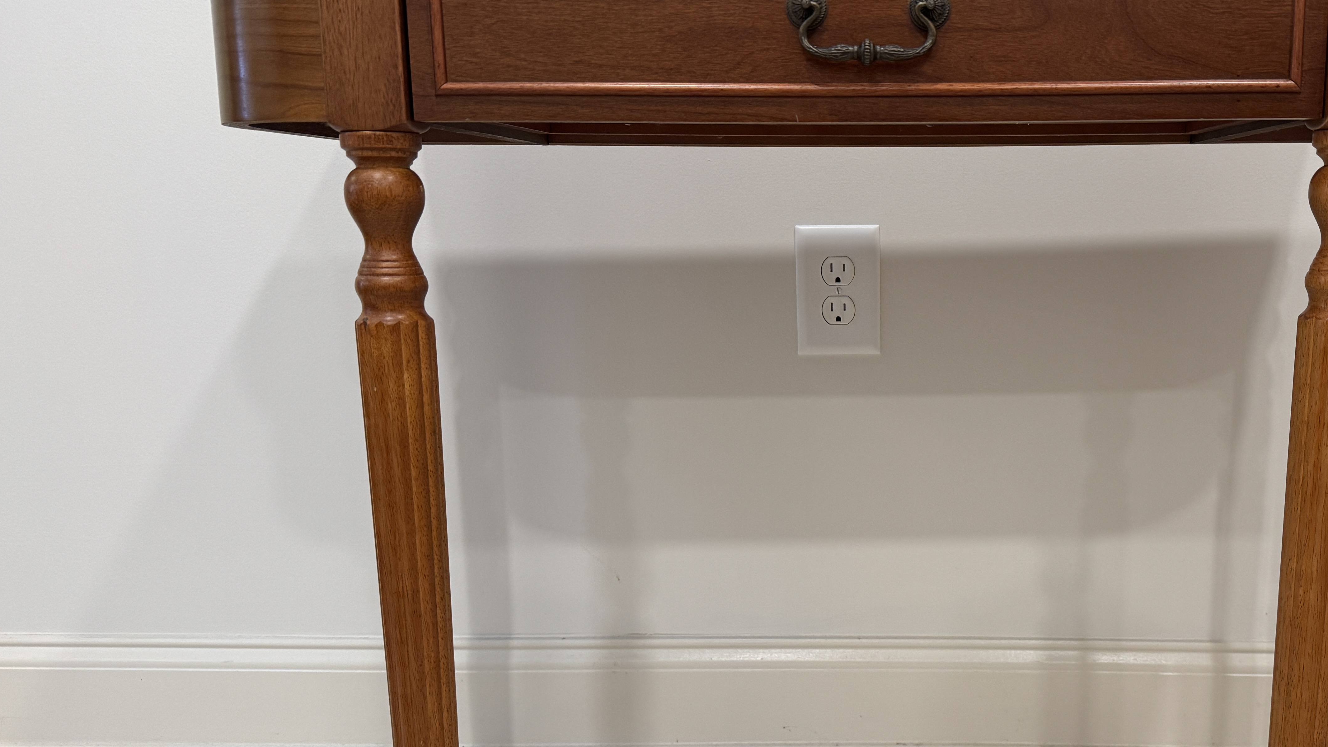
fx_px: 1232
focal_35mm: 35
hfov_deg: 55.5
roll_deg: +0.5
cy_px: 453
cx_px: 876
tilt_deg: -11.3
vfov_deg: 33.6
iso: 250
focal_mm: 6.76
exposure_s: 1/60
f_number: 1.78
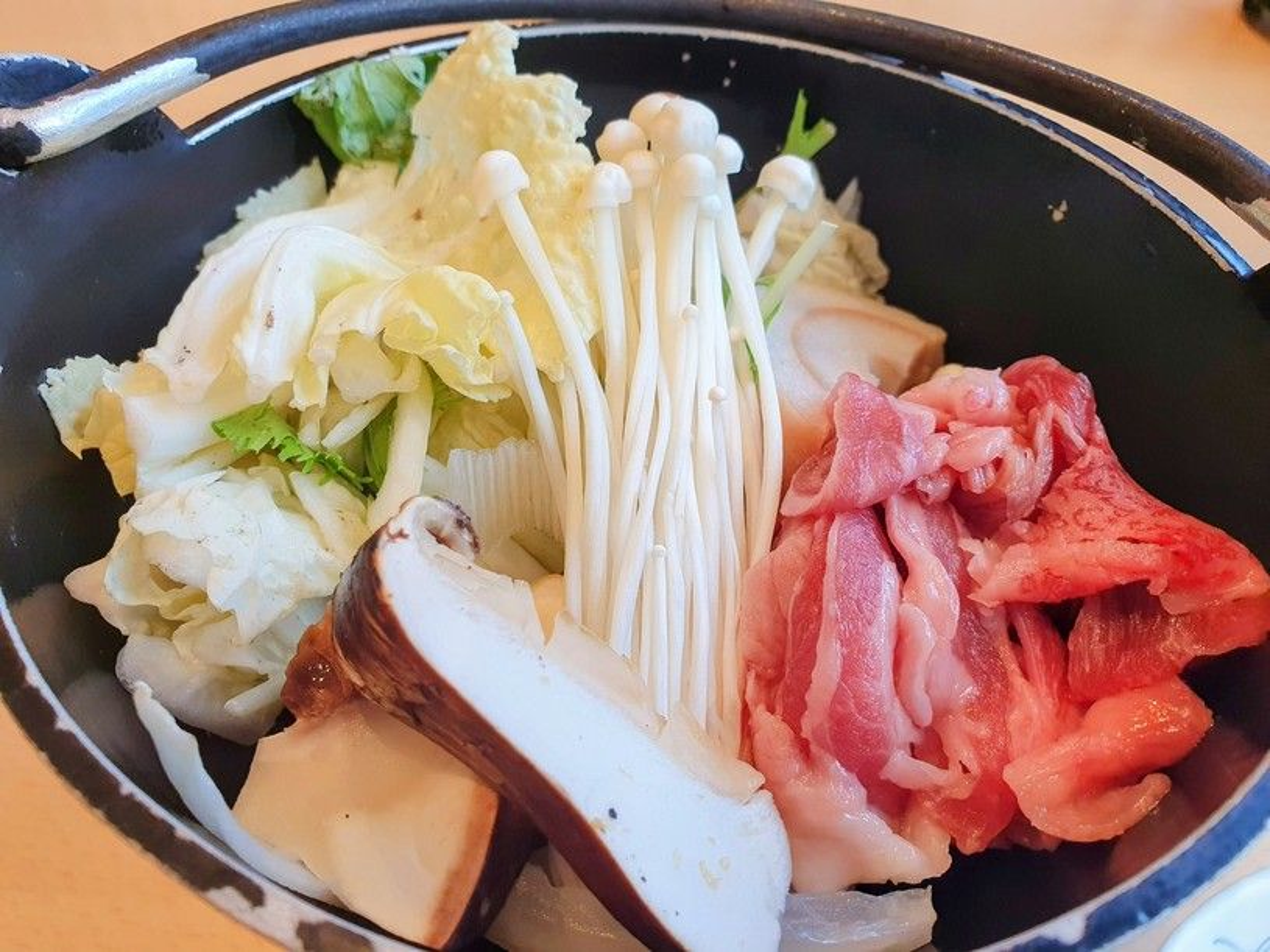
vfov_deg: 53.1
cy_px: 476
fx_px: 954
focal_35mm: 26
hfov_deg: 67.3
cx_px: 635
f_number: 2.4
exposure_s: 1/100
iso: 125
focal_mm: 4.32
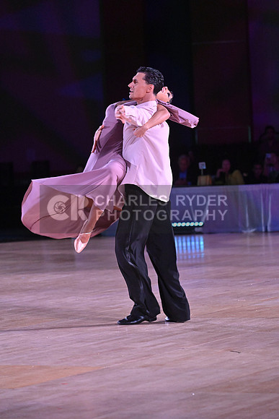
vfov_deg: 12.8
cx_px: 140
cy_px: 210
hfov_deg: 8.6
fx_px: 1859
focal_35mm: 160
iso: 5000
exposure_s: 1/400
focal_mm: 160
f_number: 5.6
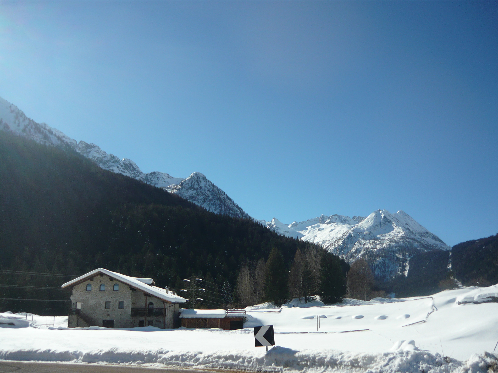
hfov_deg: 55.4
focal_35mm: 33
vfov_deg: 42.9
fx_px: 475
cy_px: 186
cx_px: 249
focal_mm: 5.5
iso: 100
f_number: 8
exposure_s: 1/320
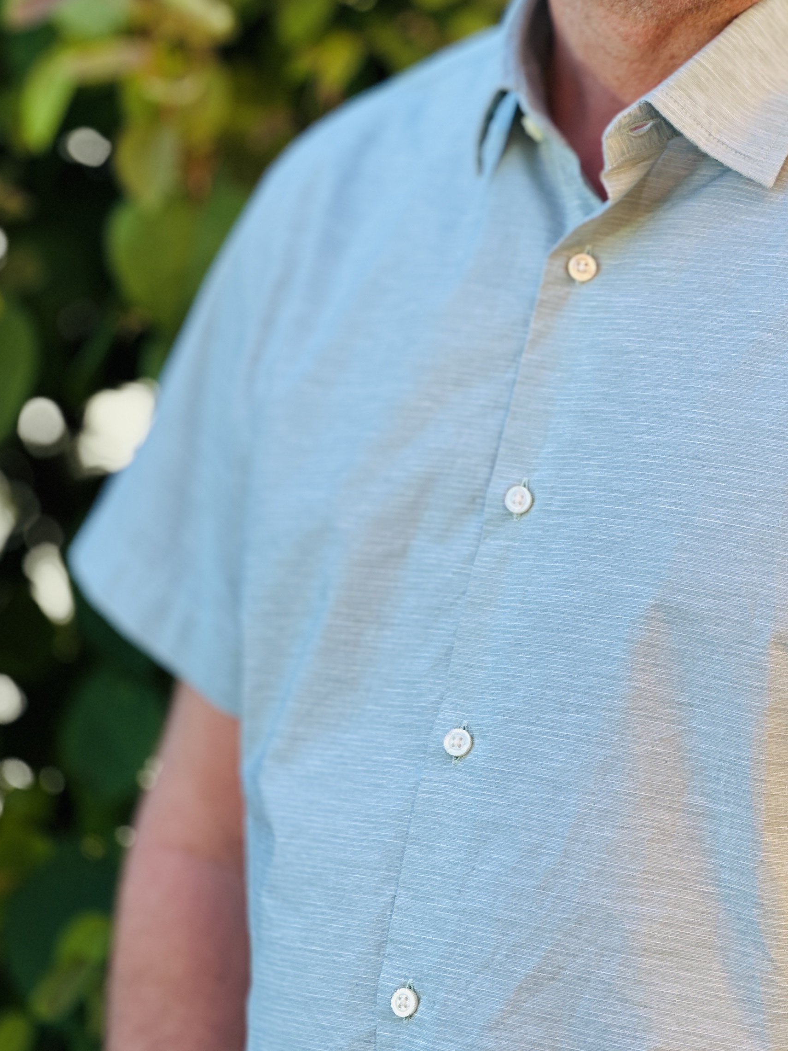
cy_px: 199
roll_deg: +0.7
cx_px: 674
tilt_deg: -2.3
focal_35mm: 136
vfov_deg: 14.4
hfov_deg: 10.9
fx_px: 4128
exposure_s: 1/121
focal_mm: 9
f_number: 2.8
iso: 50
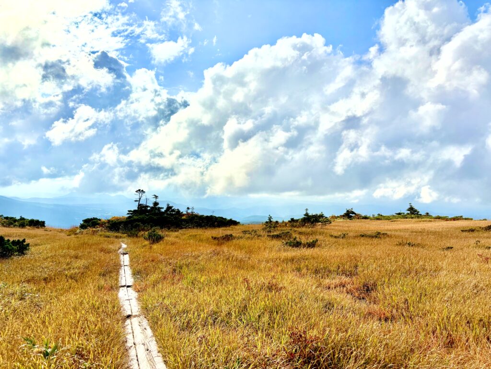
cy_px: 184
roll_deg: +0.3
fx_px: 369
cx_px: 246
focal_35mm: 26
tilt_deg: -0.2
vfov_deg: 53.1
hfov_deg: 67.3
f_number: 1.6
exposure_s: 1/14493
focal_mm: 5.96
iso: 50
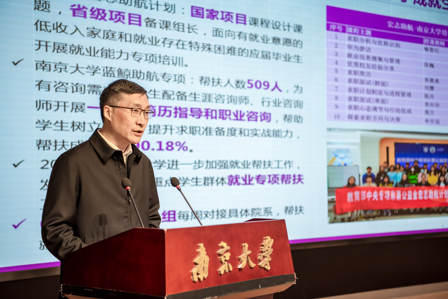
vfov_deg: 22.6
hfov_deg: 33.4
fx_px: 747
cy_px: 150
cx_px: 224
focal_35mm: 60
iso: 320
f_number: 3.2
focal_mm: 60
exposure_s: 1/125
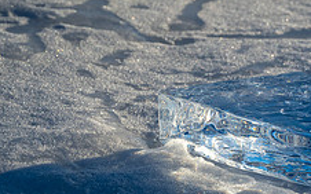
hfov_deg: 14.8
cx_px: 297
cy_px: 230
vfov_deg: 9.3
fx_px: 1178
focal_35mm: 139
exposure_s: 1/640
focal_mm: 50
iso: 200
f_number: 8
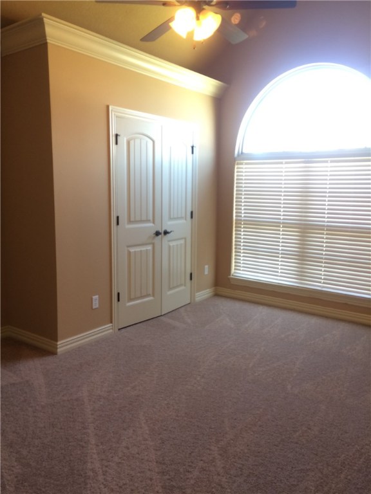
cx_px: 186
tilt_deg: -8.2
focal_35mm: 29
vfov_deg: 61.7
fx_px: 414
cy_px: 247
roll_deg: -0.8
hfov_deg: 48.2
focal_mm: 4.15
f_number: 2.2
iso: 64
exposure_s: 1/30
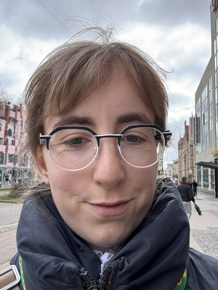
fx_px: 252
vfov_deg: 60.0
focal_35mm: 30
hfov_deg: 46.8
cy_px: 145
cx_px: 109
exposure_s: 1/248
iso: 25
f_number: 1.9
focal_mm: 2.69
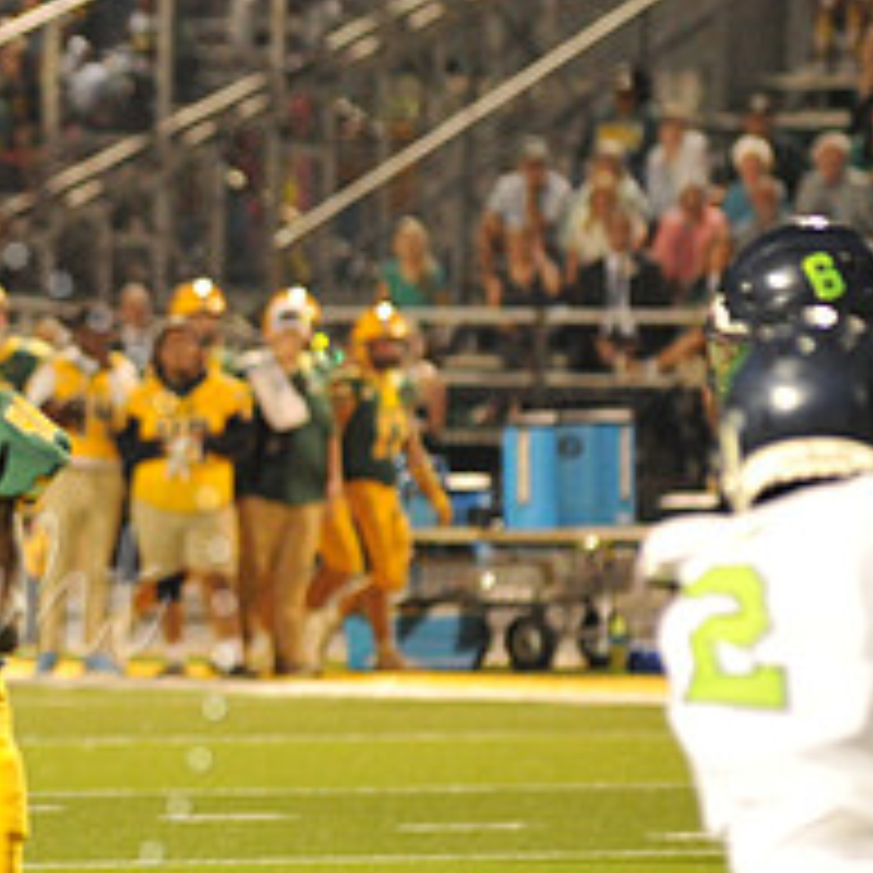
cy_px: 612
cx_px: -194
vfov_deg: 3.4
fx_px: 14523
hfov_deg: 3.4
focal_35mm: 509
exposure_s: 1/250
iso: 6400
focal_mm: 200
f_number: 4
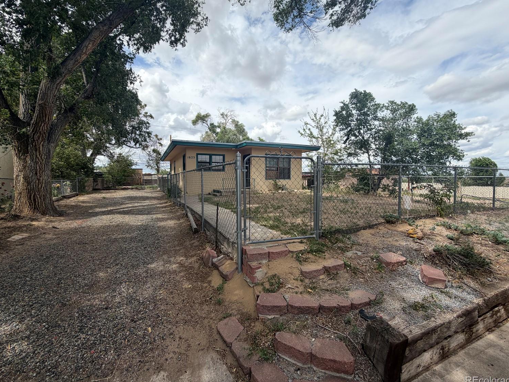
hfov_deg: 98.1
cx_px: 248
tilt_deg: -1.8
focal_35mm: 15
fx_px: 221
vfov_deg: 81.7
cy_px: 183
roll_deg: +0.8
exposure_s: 1/901
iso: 20
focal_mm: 2.22
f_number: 2.2
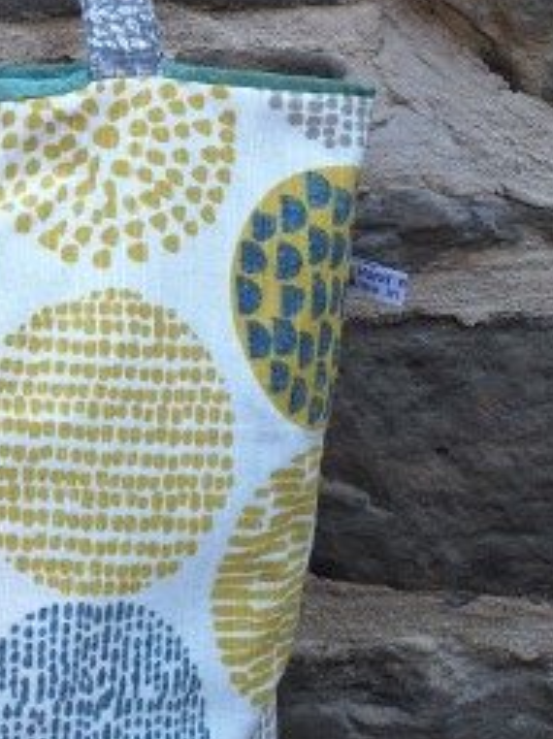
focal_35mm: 58
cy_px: 143
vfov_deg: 32.3
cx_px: -35
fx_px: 1238
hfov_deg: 23.8
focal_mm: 5.54
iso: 40
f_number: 1.8
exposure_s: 1/293
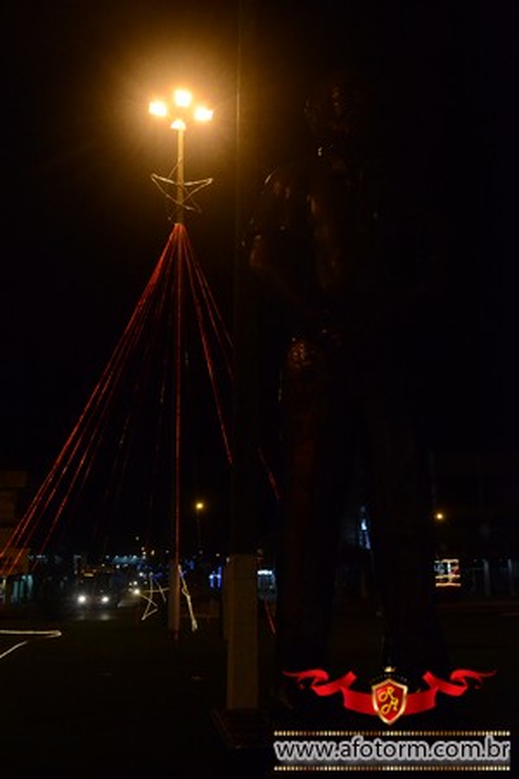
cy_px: 390
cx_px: 260
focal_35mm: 36
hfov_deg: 36.9
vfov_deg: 53.1
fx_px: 778
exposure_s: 1/125
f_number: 7.1
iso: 3200
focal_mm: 24
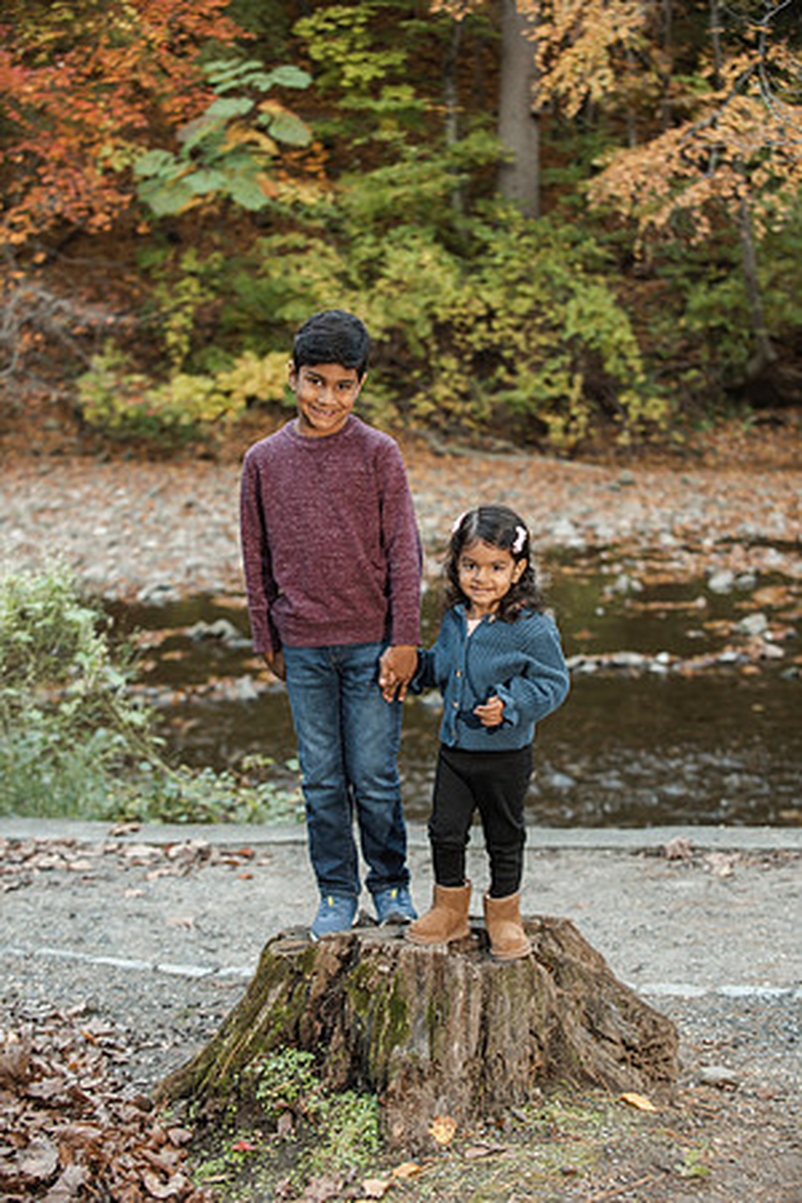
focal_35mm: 75
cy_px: 602
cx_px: 401
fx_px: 2506
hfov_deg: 18.2
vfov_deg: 27.0
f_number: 4
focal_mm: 75
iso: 640
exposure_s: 1/125
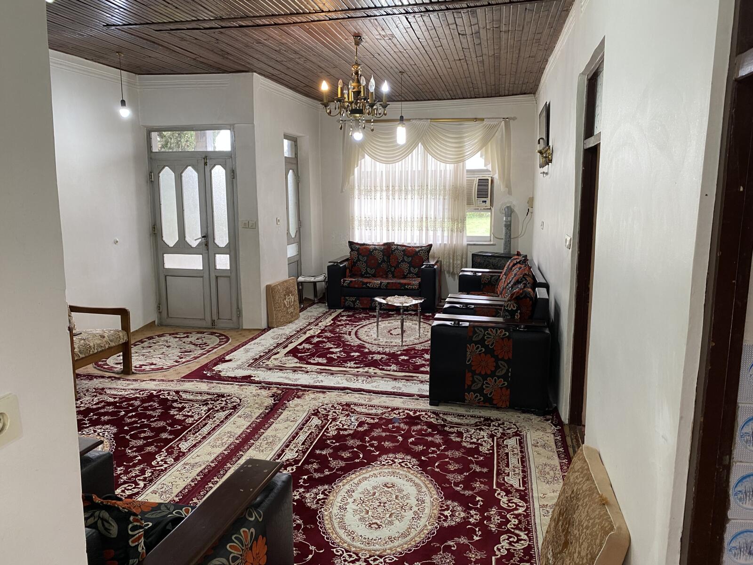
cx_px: 376
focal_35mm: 26
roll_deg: -1.3
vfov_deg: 53.1
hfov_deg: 67.3
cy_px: 282
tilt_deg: -7.6
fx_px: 566
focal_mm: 4.25
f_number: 1.8
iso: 100
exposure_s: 1/50
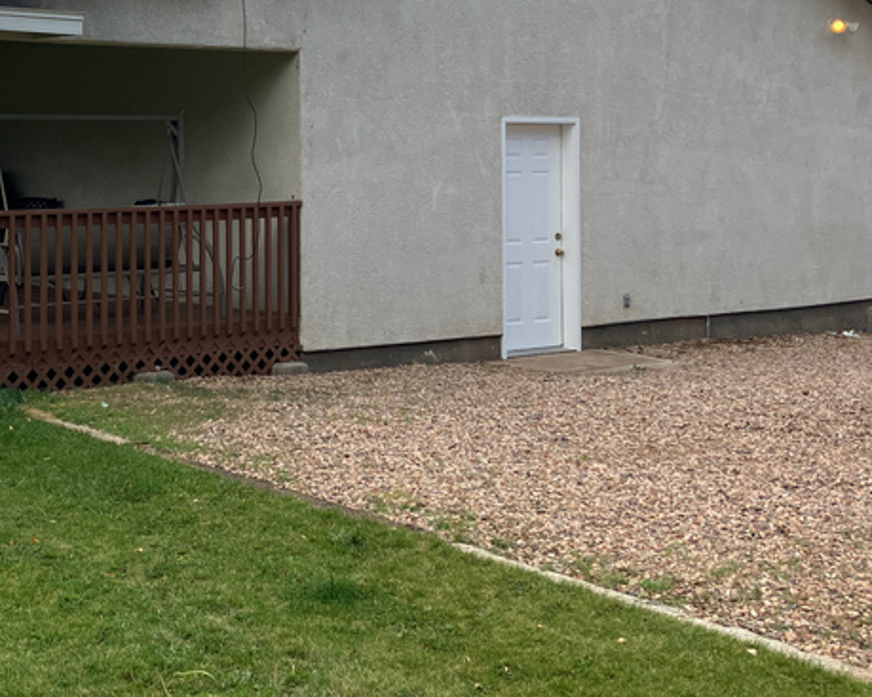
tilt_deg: -1.0
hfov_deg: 30.1
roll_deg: +0.6
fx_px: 1574
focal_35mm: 61
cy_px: 188
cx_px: 150
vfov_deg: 24.7
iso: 32
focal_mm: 3.99
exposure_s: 1/1215
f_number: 1.8
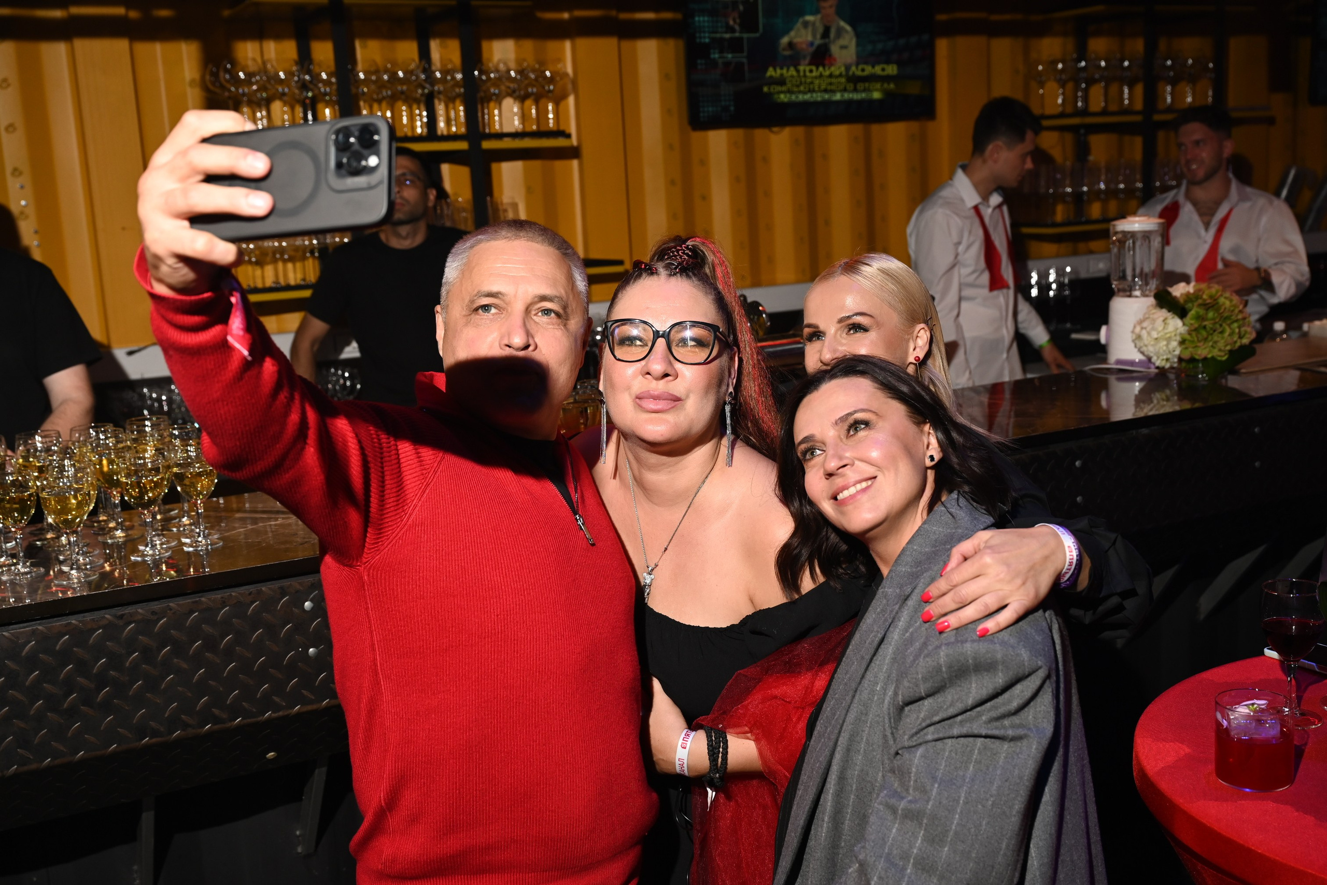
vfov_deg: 34.2
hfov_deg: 49.6
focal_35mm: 39
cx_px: 664
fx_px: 1438
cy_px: 442
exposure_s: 1/160
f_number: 5
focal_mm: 39
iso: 500
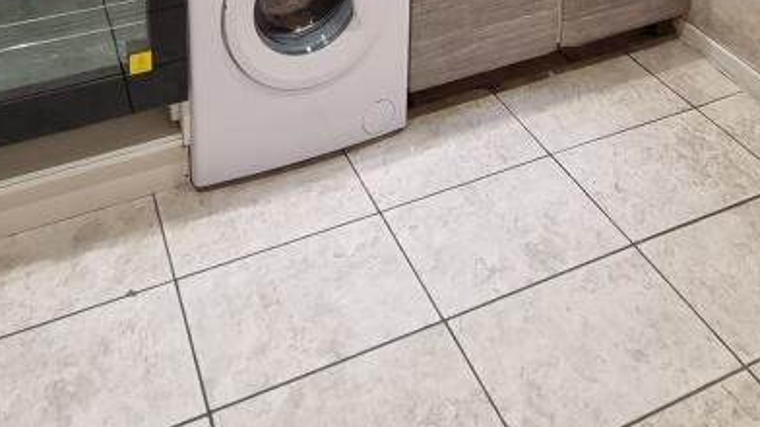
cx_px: 318
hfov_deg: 53.8
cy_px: -303
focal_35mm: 37
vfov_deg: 22.3
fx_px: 745
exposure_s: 1/50
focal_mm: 2.2
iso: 250
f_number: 2.2
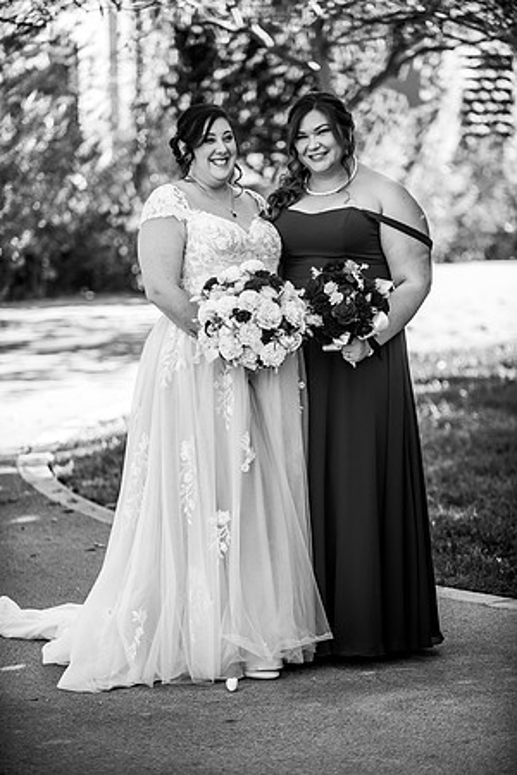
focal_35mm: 135
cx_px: 258
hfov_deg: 10.2
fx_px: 2908
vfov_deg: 15.2
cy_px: 388
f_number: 2.8
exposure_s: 1/1000
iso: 400
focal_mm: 135
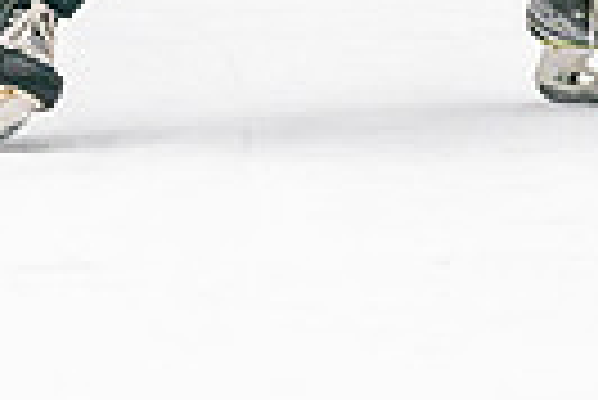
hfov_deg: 2.6
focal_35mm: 803
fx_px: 13353
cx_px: 629
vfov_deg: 1.7
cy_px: -291
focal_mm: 152
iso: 3200
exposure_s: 1/1250
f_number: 2.8
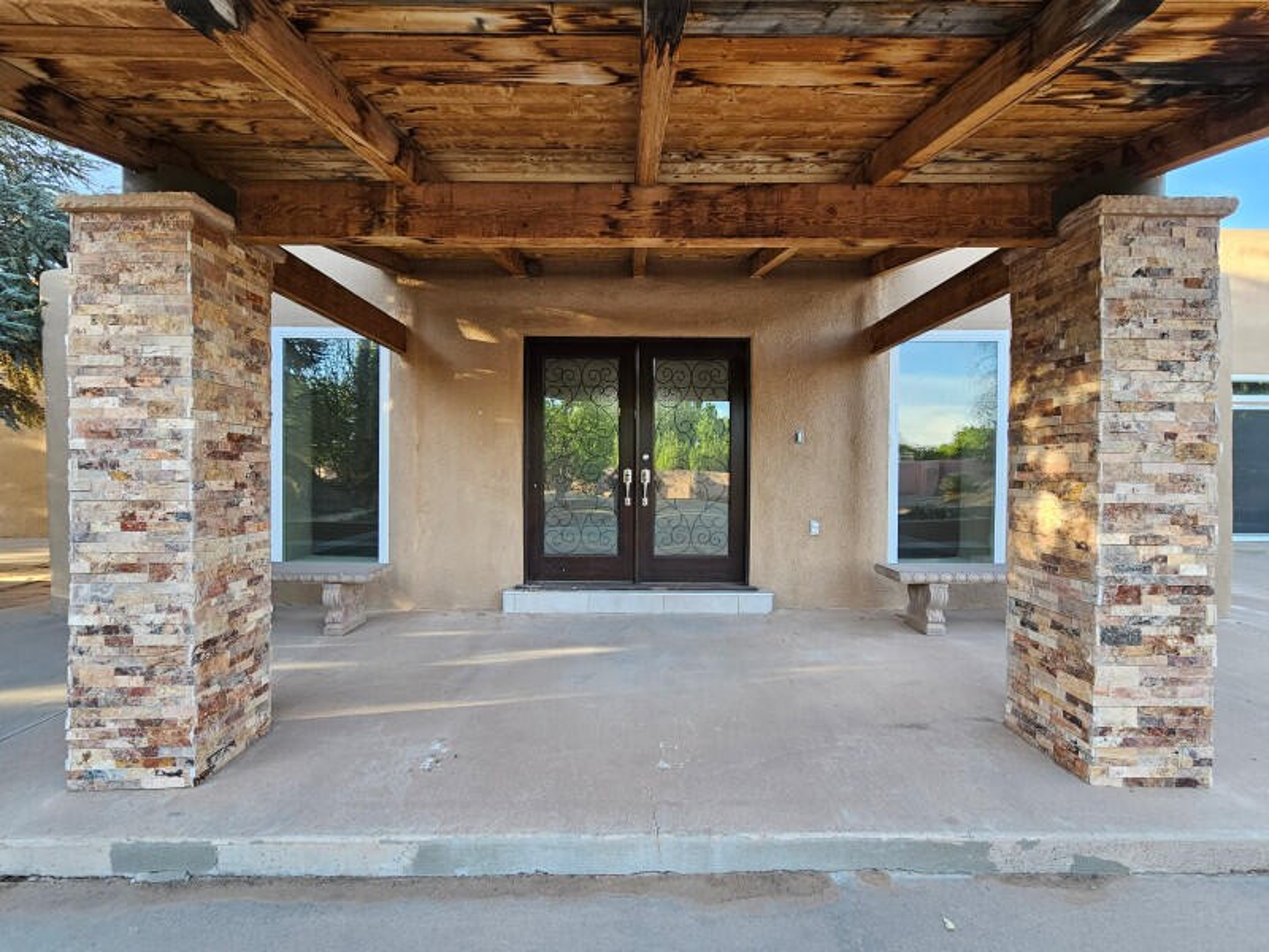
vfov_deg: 89.9
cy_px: 476
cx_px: 634
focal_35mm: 13
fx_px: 477
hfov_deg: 106.2
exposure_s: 1/60
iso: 50
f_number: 2.2
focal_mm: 2.2
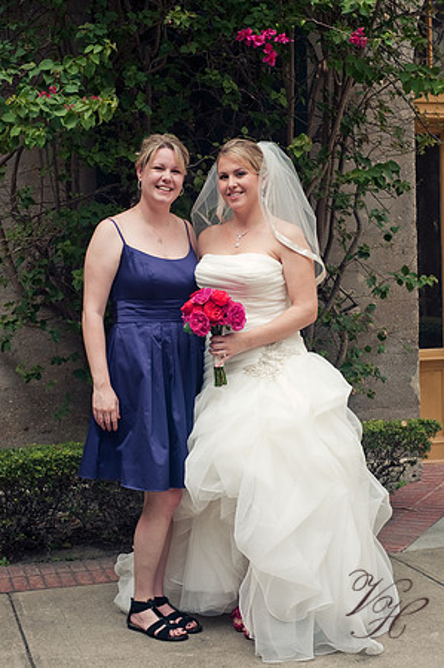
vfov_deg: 39.6
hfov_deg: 26.9
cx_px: 222
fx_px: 927
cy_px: 334
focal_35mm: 50
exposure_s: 1/250
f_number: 5.6
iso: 400
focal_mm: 50
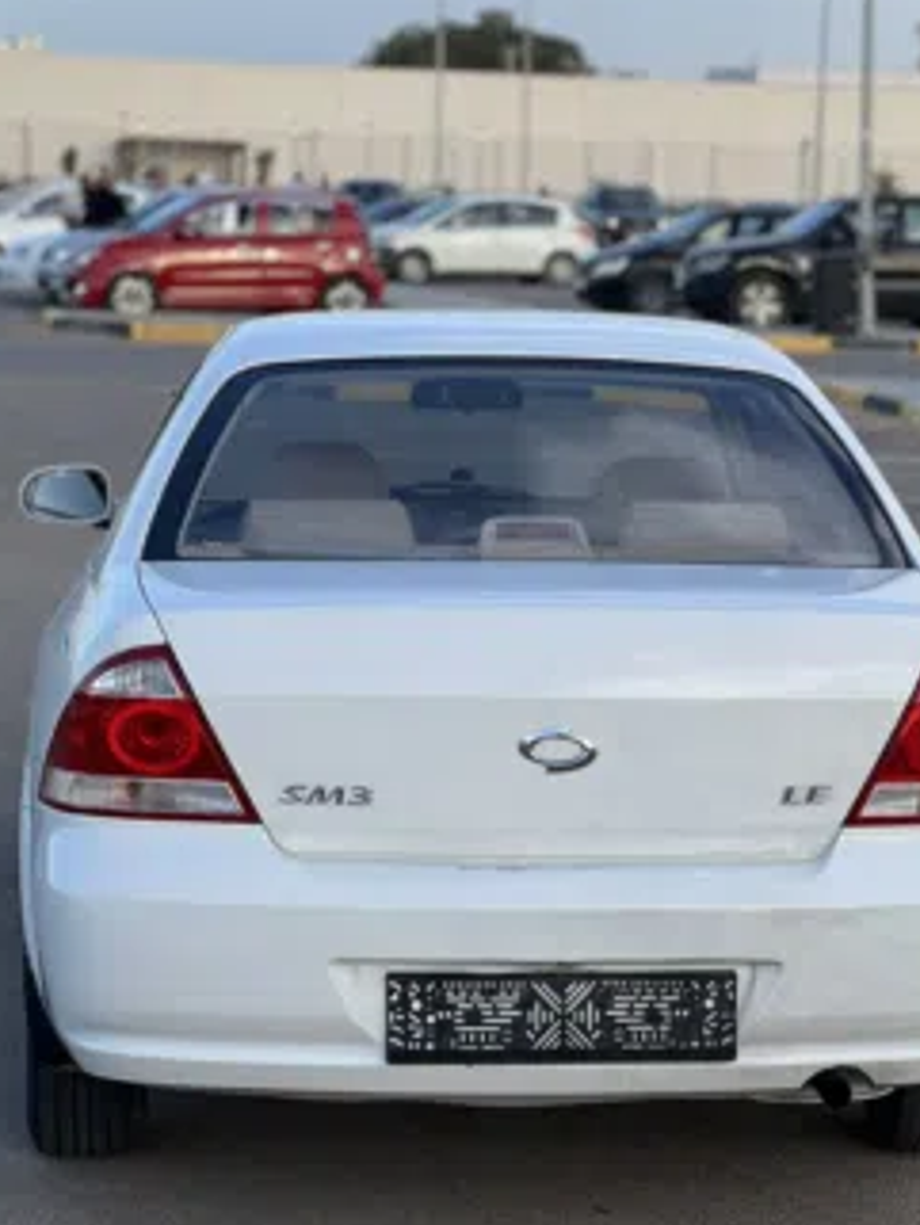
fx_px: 3400
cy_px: 630
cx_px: 534
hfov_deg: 15.4
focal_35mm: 96
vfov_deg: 20.4
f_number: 2.8
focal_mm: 9
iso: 25
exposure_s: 1/196
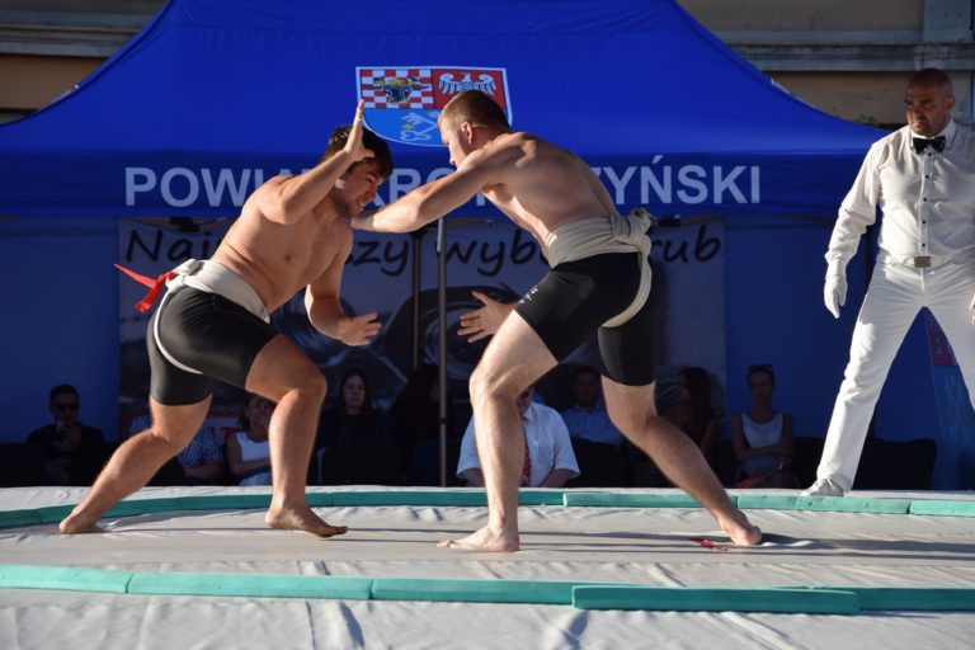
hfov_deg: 17.1
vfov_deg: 11.4
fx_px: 3250
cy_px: 325
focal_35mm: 120
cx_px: 488
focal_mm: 80
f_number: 5.3
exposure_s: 1/1000
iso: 560
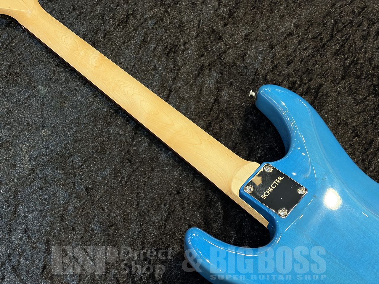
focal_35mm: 52
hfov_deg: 36.8
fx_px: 569
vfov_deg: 28.0
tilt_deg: -65.8
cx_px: 190
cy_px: 142
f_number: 1.6
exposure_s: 1/60
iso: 125
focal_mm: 5.96
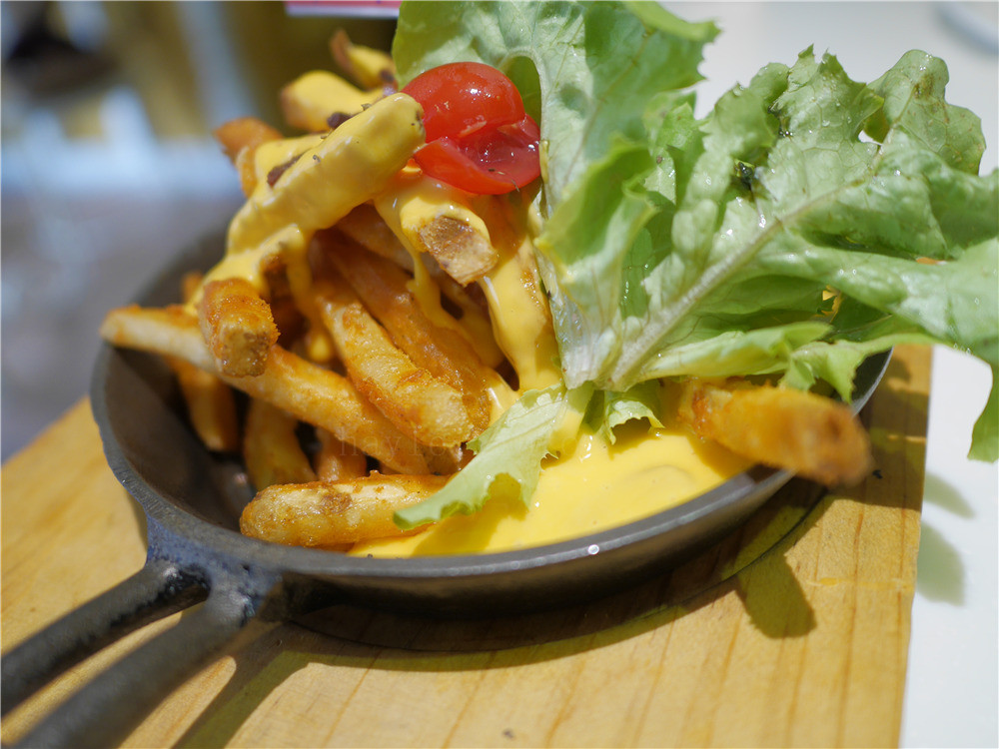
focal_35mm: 30
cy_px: 374
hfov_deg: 60.0
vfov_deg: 46.8
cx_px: 500
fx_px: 866
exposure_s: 1/60
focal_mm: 15
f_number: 1.7
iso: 250
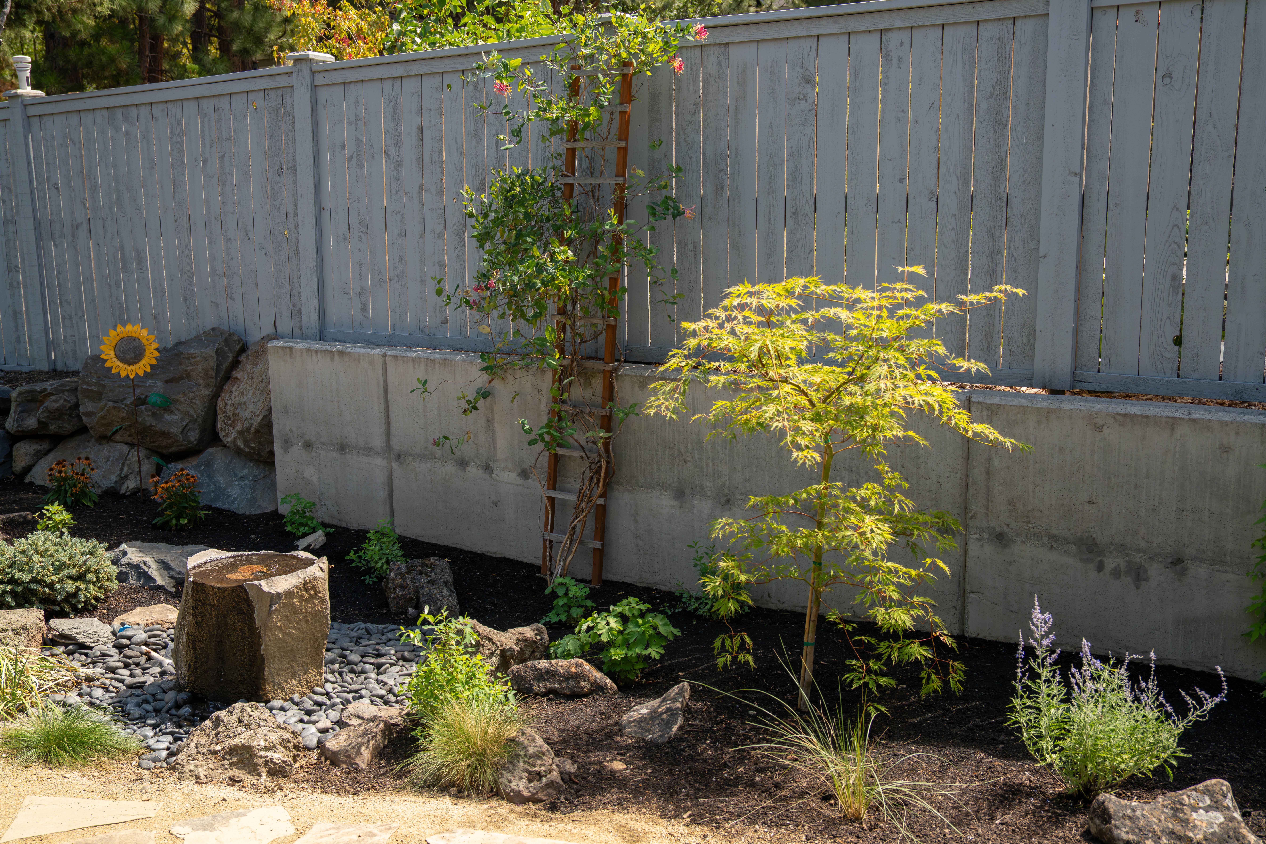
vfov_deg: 36.9
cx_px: 633
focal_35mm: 36
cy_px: 422
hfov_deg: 53.1
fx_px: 1266
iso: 1250
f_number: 6.3
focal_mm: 36
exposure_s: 1/1600
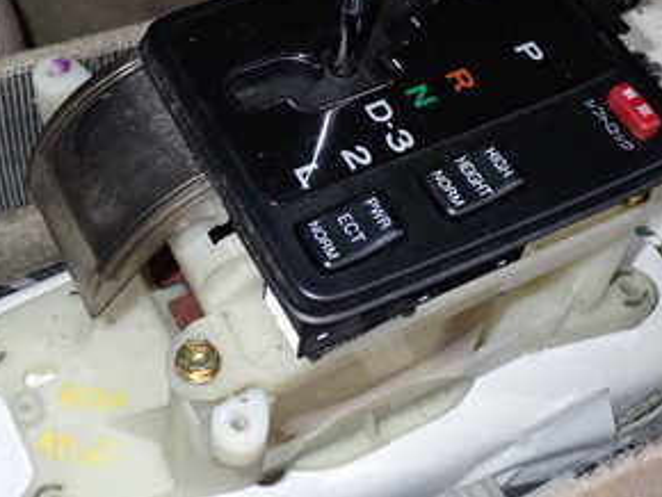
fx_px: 1187
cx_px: 272
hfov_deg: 31.1
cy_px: 135
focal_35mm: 62
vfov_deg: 23.5
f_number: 6.3
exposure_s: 1/30
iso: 250
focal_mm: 5.4
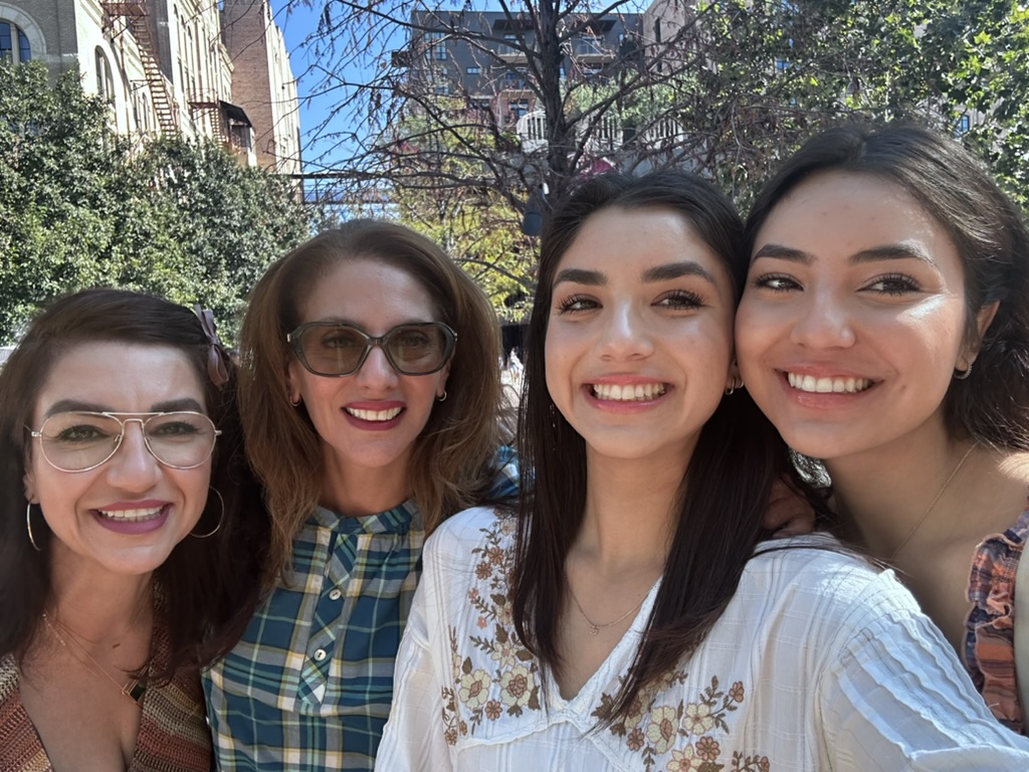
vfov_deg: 58.9
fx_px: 684
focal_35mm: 23
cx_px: 514
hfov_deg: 73.9
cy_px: 386
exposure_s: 1/176
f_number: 1.9
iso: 25
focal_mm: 2.69
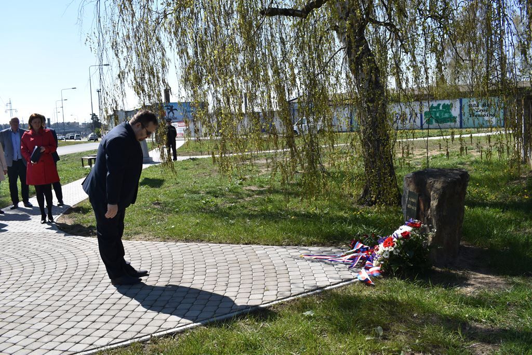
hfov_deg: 61.9
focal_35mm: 30
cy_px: 178
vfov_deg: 43.6
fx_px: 443
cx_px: 266
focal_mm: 20
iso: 100
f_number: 8
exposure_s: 1/250
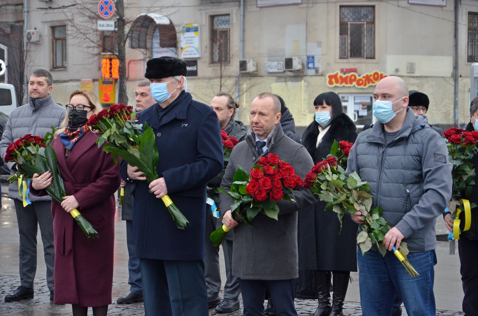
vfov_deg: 14.6
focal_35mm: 93
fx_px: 1232
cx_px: 239
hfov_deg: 22.0
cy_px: 158
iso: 800
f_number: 5.3
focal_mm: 62
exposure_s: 1/400
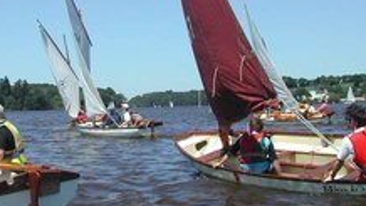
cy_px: 72
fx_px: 738
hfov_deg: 27.4
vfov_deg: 15.9
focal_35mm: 76
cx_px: 87
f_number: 7.6
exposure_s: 1/281
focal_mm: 8
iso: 100
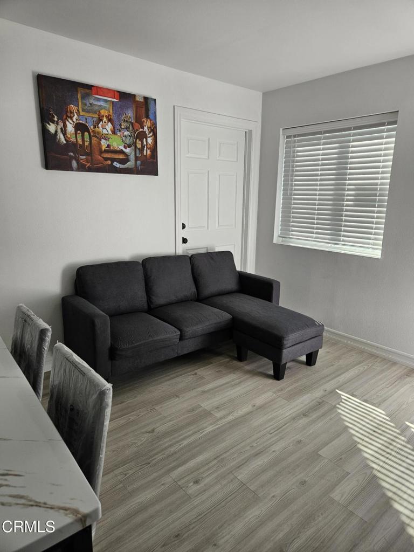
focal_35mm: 23
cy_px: 276
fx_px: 367
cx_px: 207
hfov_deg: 58.9
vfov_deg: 73.9
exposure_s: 1/163
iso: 25
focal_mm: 5.4
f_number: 1.8
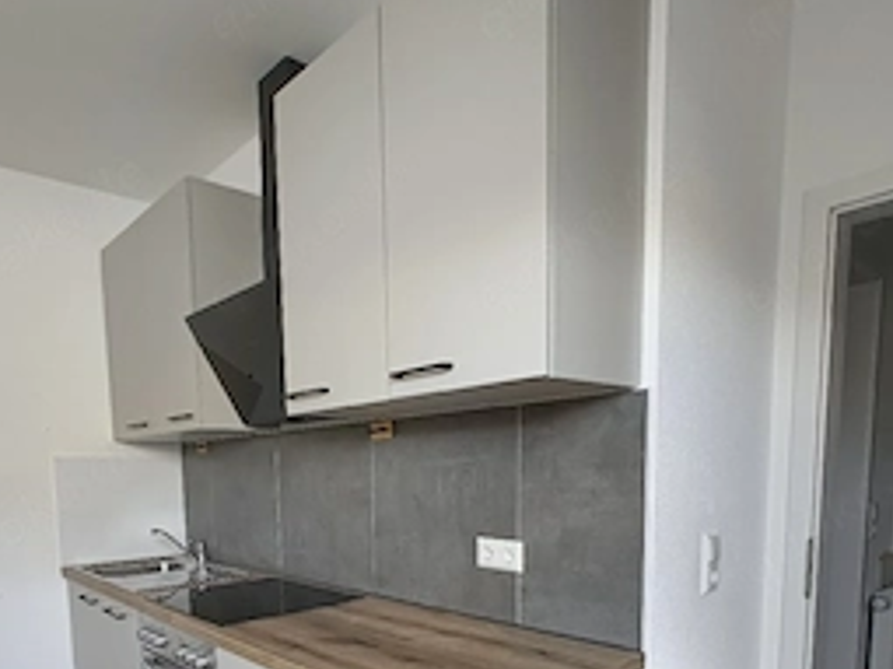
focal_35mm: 25
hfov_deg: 69.1
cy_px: 543
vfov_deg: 51.2
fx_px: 645
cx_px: 385
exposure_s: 1/50.3
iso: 1088
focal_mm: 2.15
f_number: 2.2
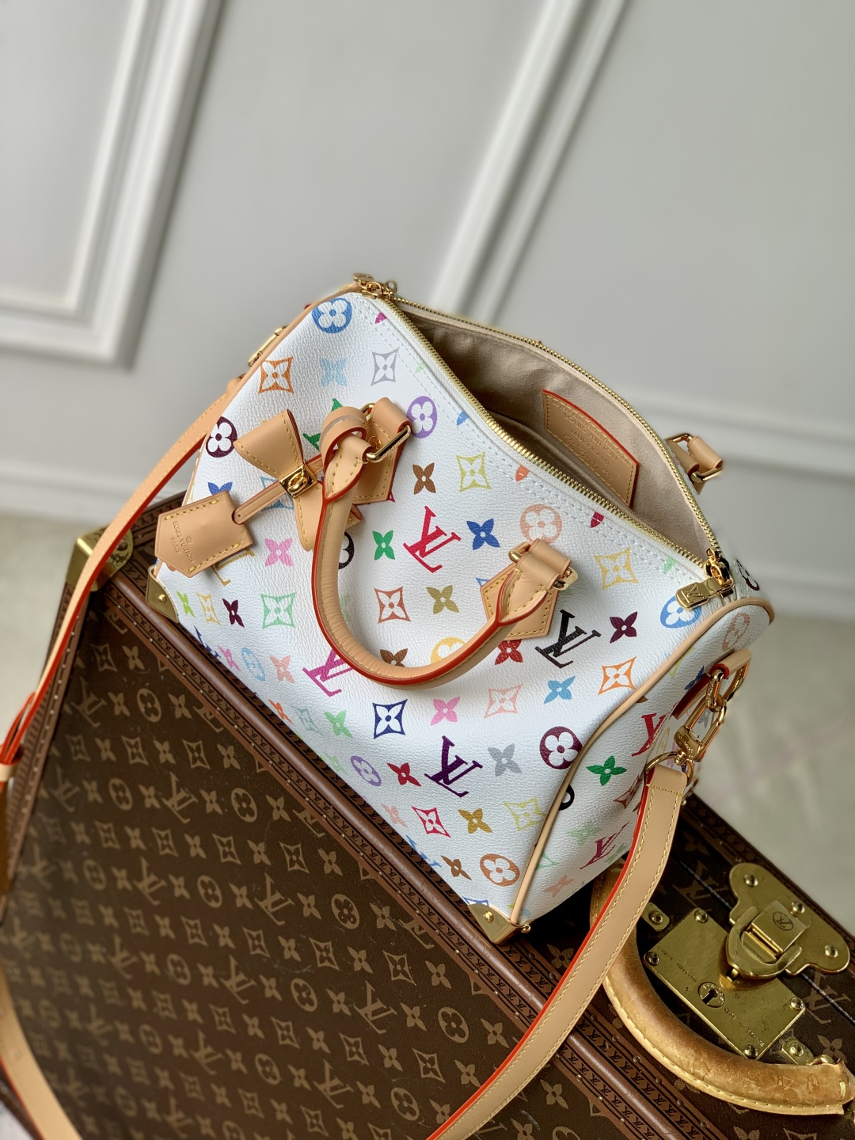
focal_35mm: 52
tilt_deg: -39.4
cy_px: 570
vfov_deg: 36.8
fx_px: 1713
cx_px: 428
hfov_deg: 28.0
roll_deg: -23.5
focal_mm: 6
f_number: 2.4
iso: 16
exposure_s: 1/242
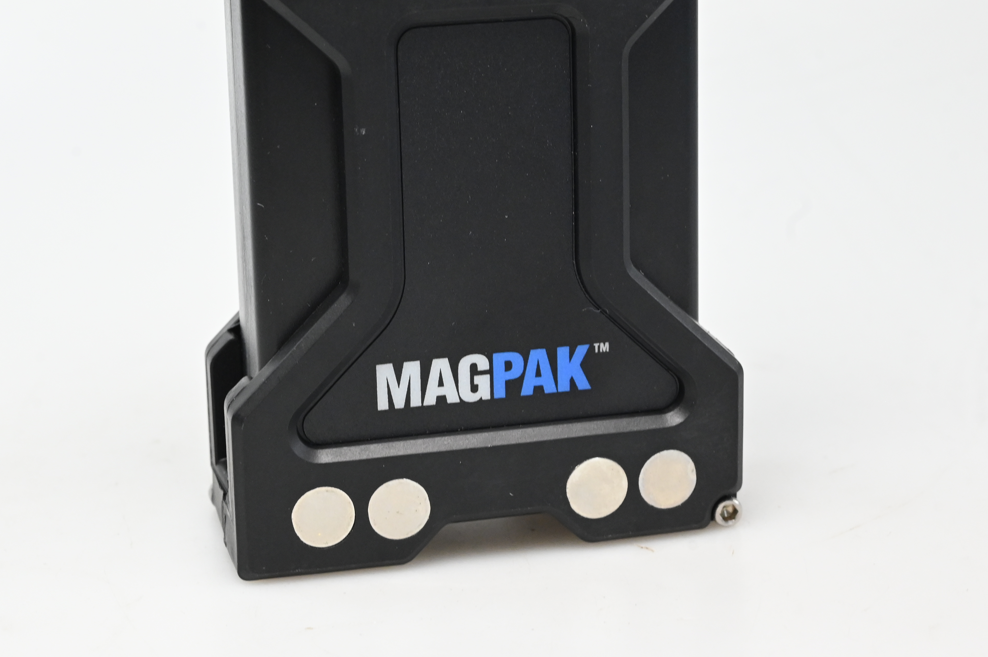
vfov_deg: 17.2
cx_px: 501
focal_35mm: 79
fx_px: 2167
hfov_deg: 25.7
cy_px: 217
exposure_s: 1/125
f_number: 13
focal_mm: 50
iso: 3200
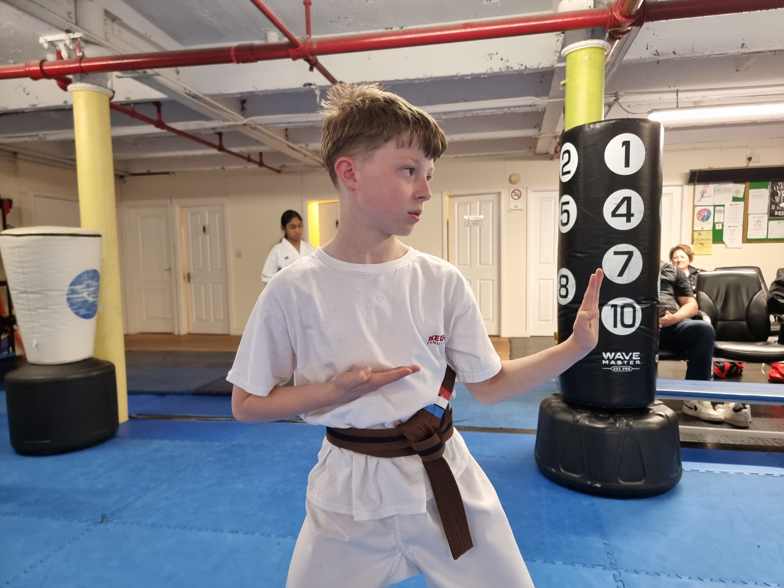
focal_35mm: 24
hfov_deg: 71.6
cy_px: 294
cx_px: 392
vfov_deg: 56.8
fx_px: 544
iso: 400
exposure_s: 1/50
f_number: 1.8
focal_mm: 6.7
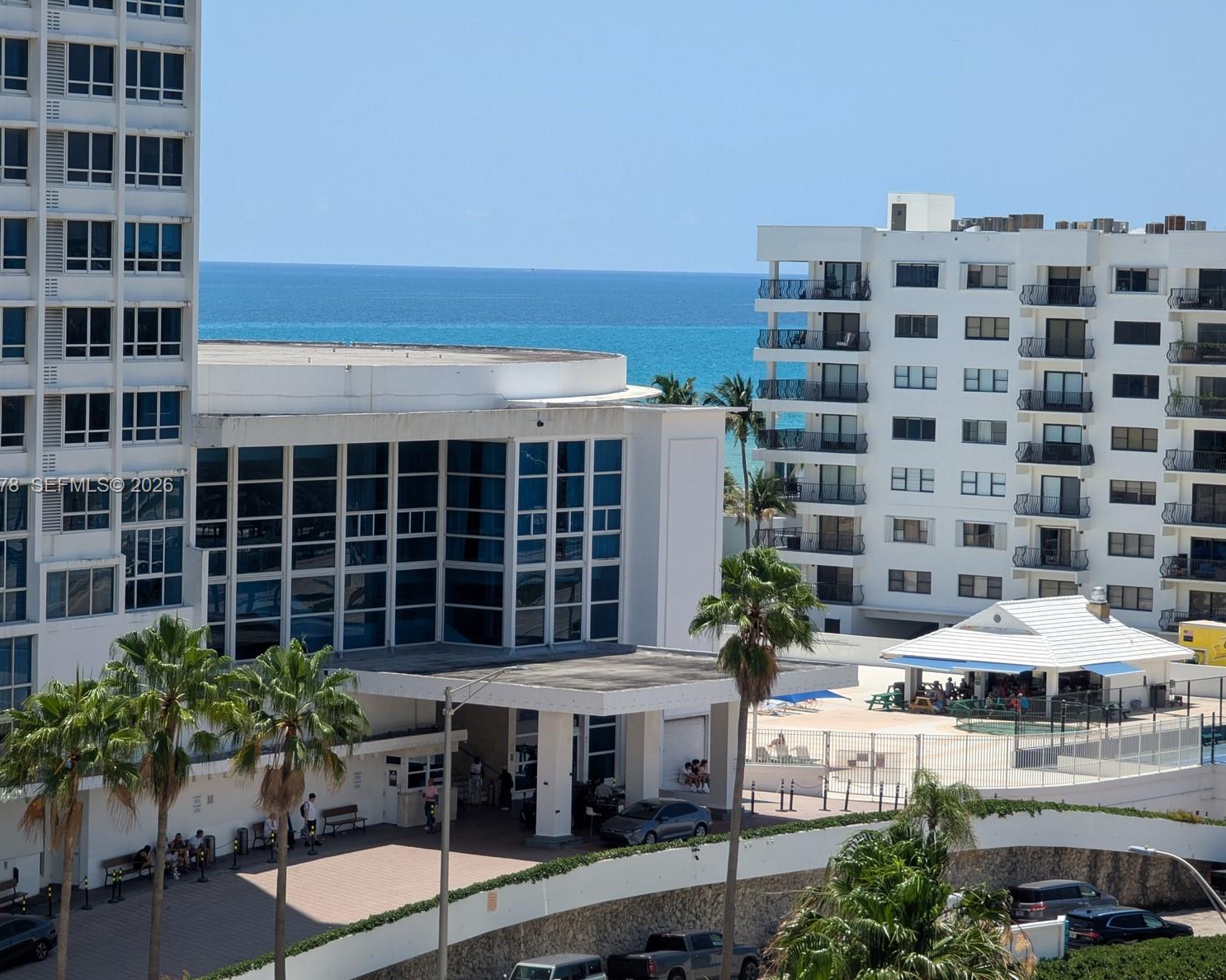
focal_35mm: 123
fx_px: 4462
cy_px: 487
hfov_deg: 15.6
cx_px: 577
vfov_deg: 12.5
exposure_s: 1/303
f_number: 3.5
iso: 16
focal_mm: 19
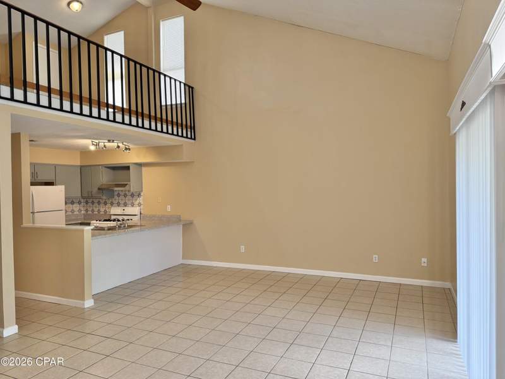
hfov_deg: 71.6
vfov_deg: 56.8
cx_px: 252
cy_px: 190
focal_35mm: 24
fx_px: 350
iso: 160
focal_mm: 6.76
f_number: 1.78
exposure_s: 1/143
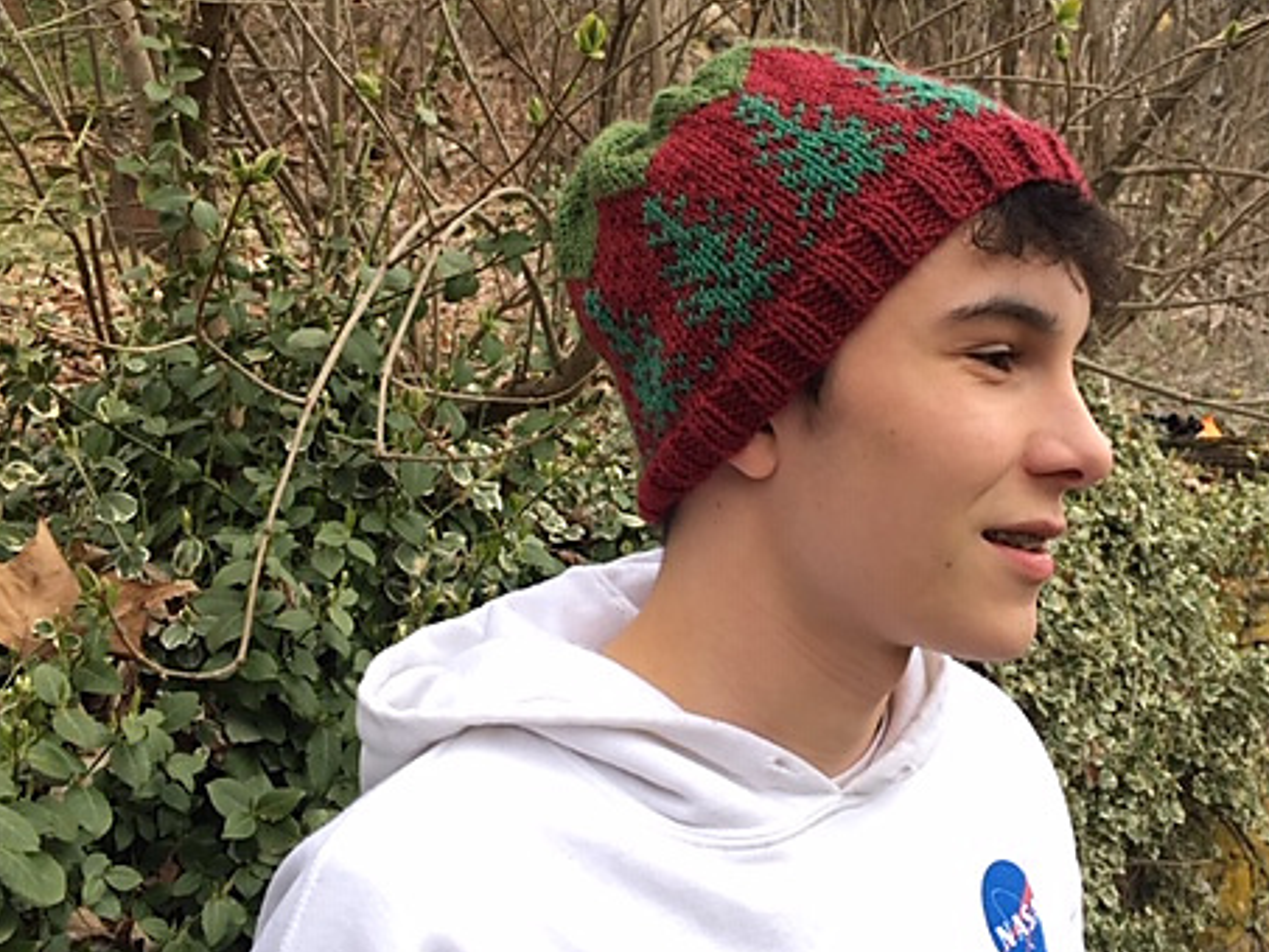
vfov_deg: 35.1
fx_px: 1503
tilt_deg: -1.4
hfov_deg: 45.6
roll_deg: -0.2
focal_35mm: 41
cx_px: 728
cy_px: 434
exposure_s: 1/120
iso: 32
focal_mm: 4.15
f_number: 2.2
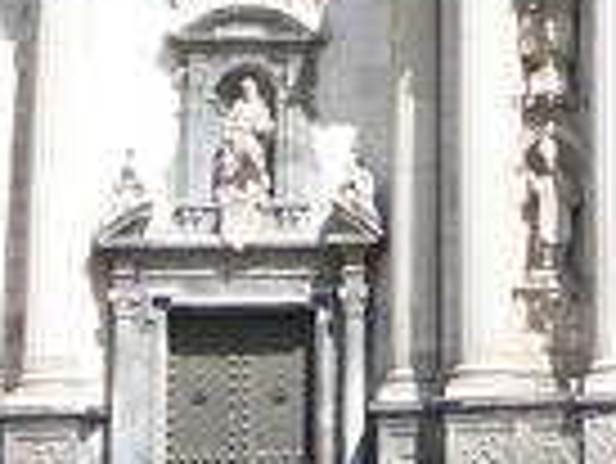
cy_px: -279
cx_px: 800
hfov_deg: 12.5
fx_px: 2725
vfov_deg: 9.4
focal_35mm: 153
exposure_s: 1/800
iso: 80
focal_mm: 5.2
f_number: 2.8
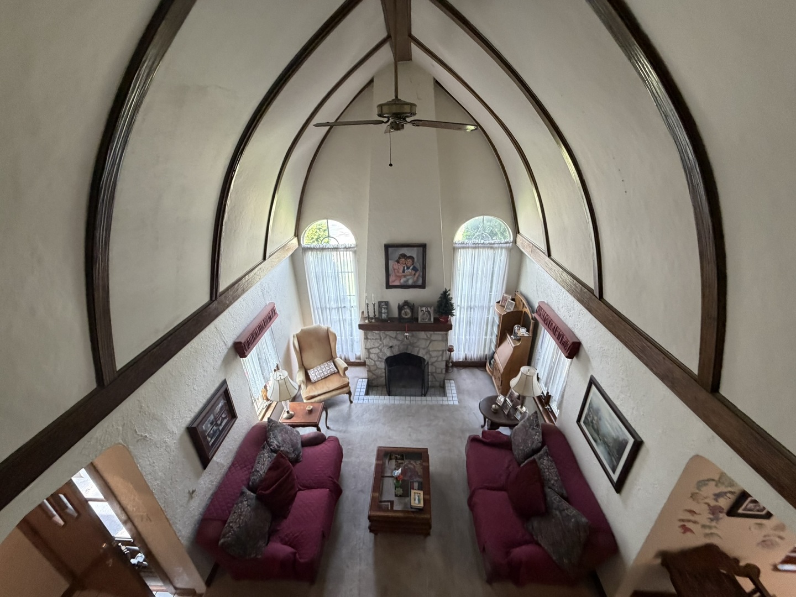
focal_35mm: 14
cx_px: 398
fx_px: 322
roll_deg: +1.7
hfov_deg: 102.1
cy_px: 298
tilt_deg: -26.3
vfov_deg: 85.7
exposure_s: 1/70
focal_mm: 2.22
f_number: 2.2
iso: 320
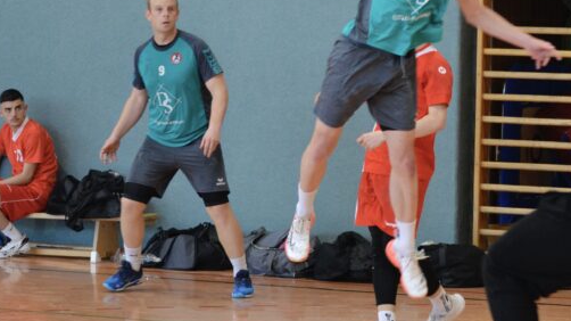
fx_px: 2665
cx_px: 465
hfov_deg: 12.2
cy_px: 41
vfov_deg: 6.9
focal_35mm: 176
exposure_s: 1/200
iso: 1600
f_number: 4
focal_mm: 55
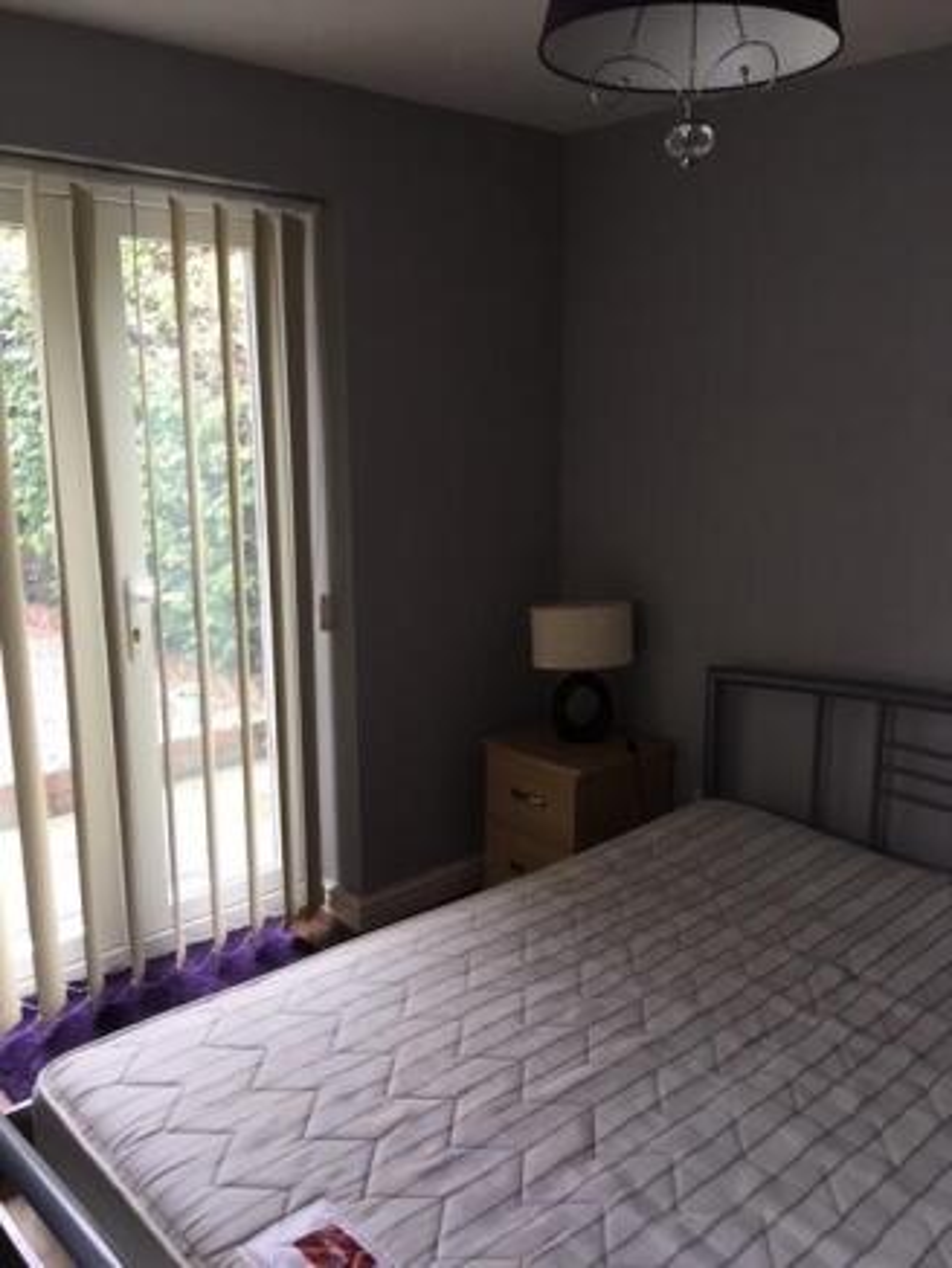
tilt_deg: -13.2
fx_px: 1063
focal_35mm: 29
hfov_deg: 48.2
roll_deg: -1.0
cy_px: 634
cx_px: 476
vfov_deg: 61.6
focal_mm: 4.15
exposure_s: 1/33
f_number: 2.2
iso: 32
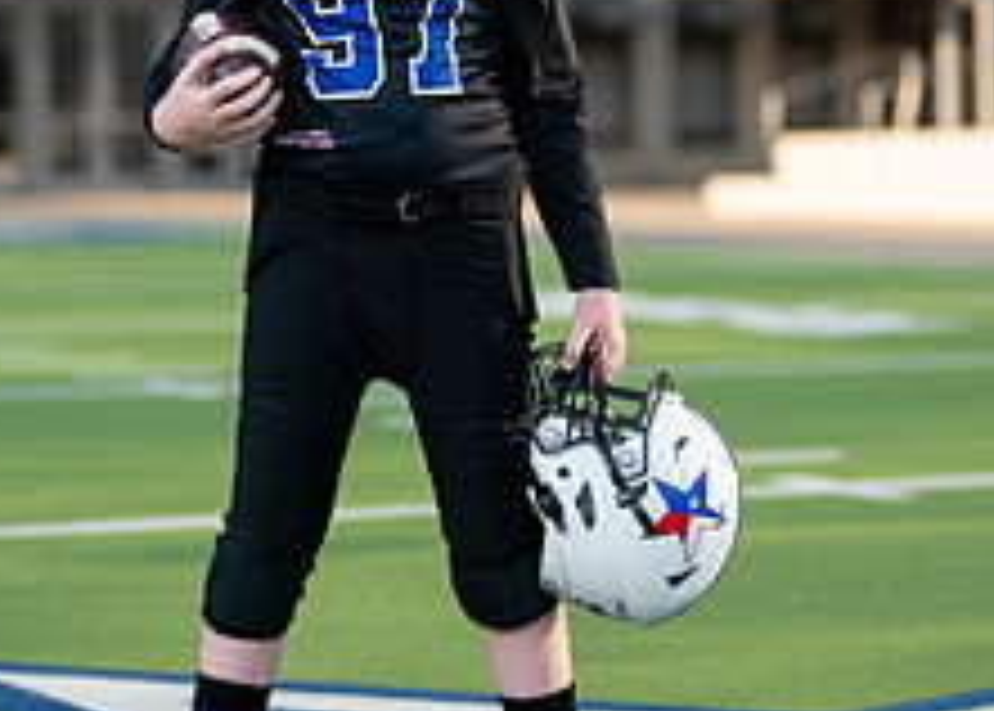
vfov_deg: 9.7
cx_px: 402
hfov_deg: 13.6
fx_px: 4179
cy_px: 72
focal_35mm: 148
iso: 100
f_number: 1.2
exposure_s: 1/3200
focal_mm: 50
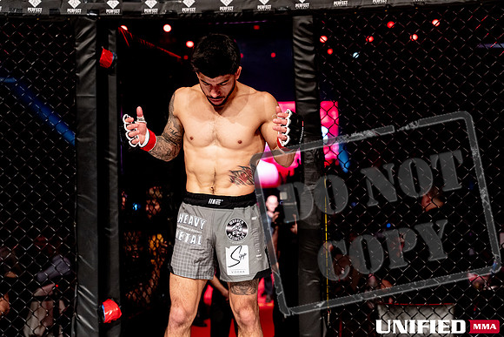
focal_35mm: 50
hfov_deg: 39.6
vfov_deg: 27.0
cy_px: 168
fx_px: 700
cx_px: 252
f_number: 2.8
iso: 2500
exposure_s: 1/640
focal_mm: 50
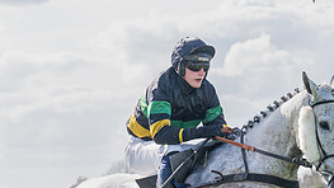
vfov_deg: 5.1
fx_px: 2108
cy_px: 194
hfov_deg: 9.0
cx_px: 243
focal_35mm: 238
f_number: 4
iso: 400
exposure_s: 1/2000
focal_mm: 70
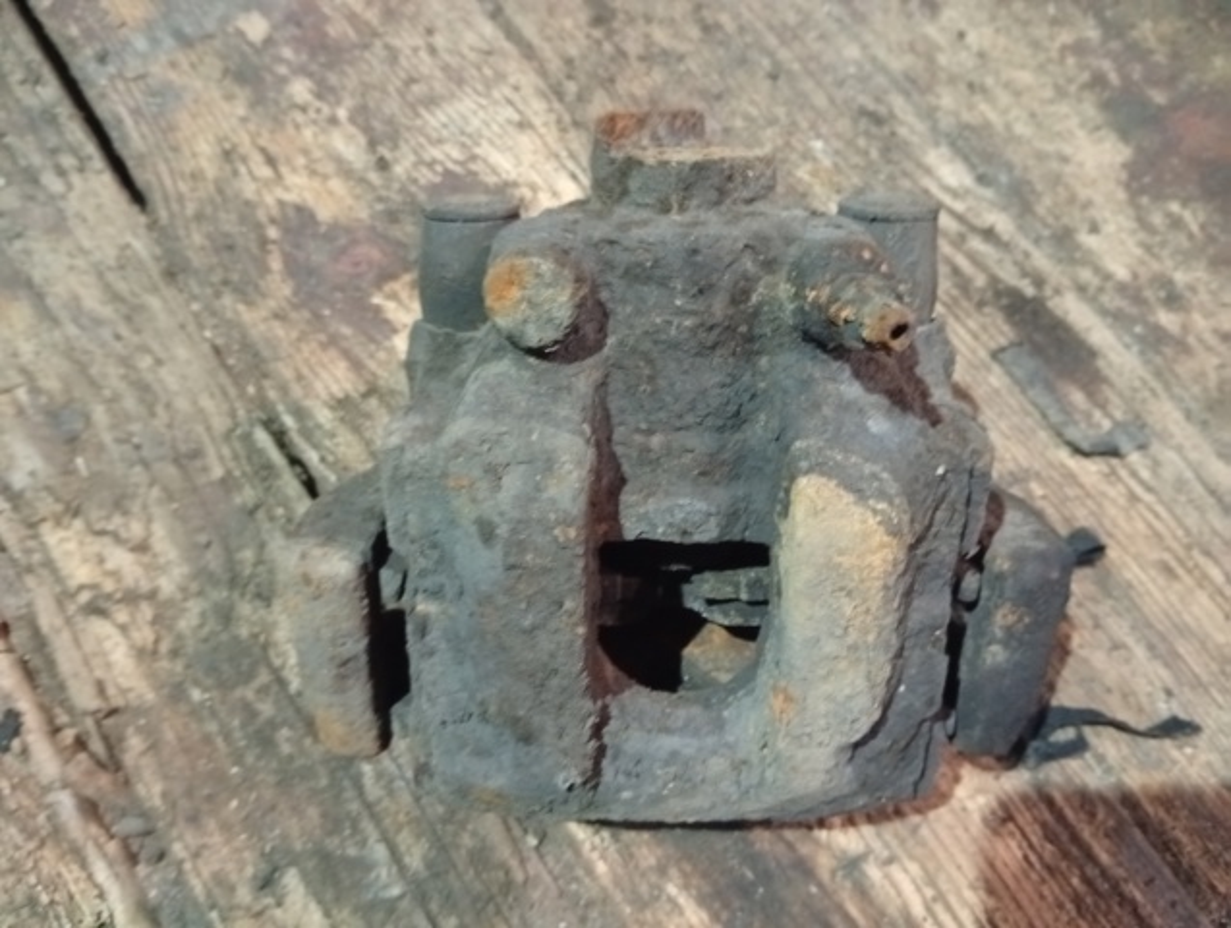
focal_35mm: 26
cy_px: 464
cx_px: 616
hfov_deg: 67.2
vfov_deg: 53.2
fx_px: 926
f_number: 1.8
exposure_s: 1/14.3
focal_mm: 3.96
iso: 3625
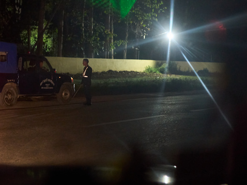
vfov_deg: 20.4
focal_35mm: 72
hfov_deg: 26.8
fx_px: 514
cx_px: 71
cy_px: 79
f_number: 1.4
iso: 2500
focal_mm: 35
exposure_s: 1/50
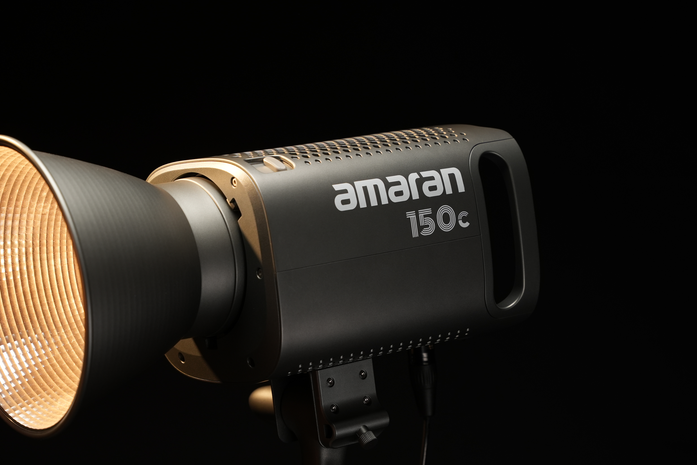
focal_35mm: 99
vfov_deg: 13.8
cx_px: 271
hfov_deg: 20.6
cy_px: 312
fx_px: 1917
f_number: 5
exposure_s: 1/100
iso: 400
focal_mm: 70
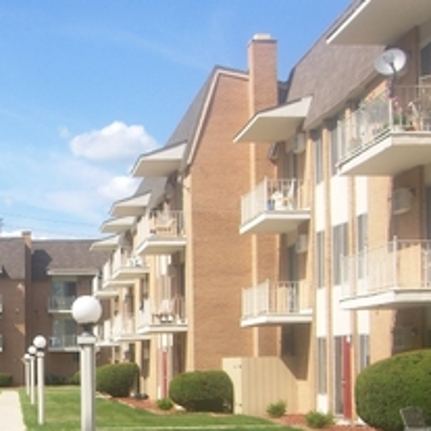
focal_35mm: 83
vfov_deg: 20.6
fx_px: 1169
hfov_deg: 20.2
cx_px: -2
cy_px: 356
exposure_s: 1/160
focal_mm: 7.9
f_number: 8
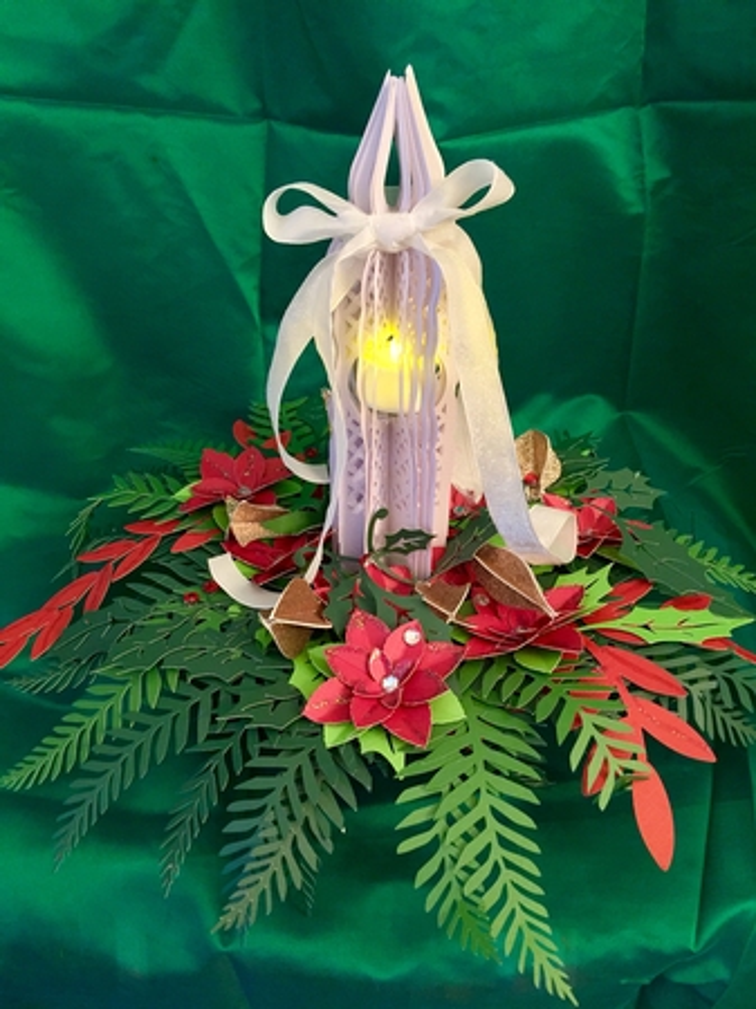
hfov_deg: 48.2
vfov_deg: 61.7
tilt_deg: -33.4
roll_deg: +3.3
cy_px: 504
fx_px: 845
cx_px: 378
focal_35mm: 29
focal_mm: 4.15
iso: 250
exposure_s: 1/17
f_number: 2.2
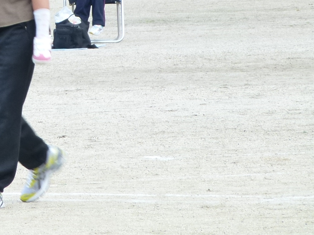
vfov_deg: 2.1
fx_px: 6559
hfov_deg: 2.7
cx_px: -45
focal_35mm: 723
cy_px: -39
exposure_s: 1/160
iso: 160
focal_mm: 51
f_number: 5.7
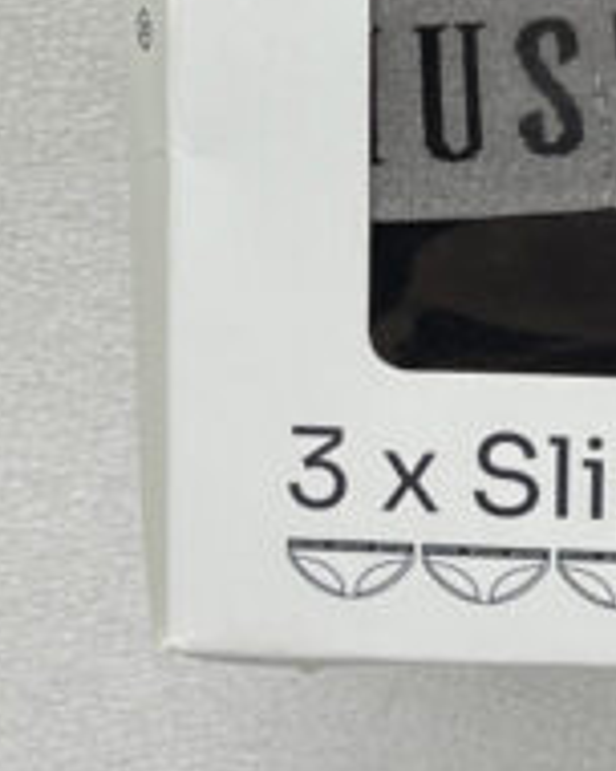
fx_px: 1755
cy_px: -308
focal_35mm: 77
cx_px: 847
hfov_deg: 18.3
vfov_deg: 21.6
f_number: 1.6
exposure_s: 1/121
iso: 32
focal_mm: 5.1
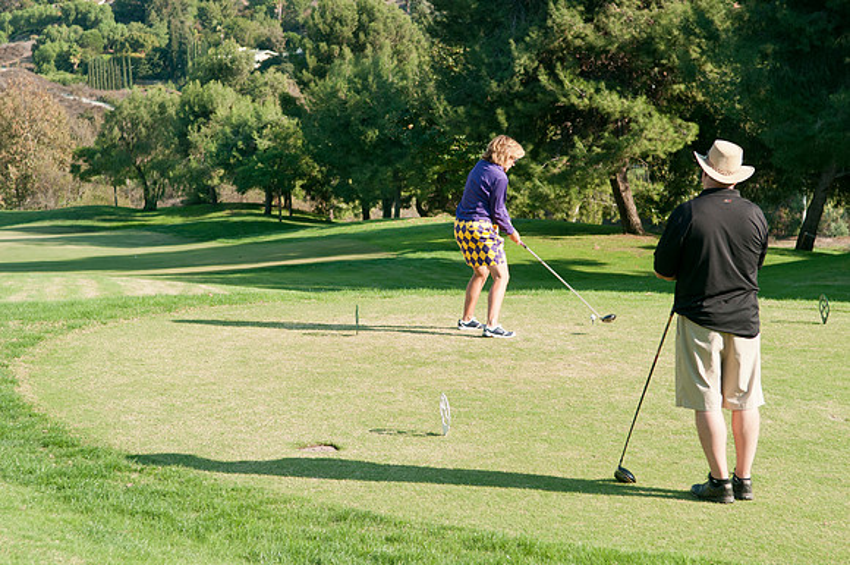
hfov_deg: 24.6
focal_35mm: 82
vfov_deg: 16.5
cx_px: 425
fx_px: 1945
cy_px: 282
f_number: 5
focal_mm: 55
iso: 250
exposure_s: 1/320
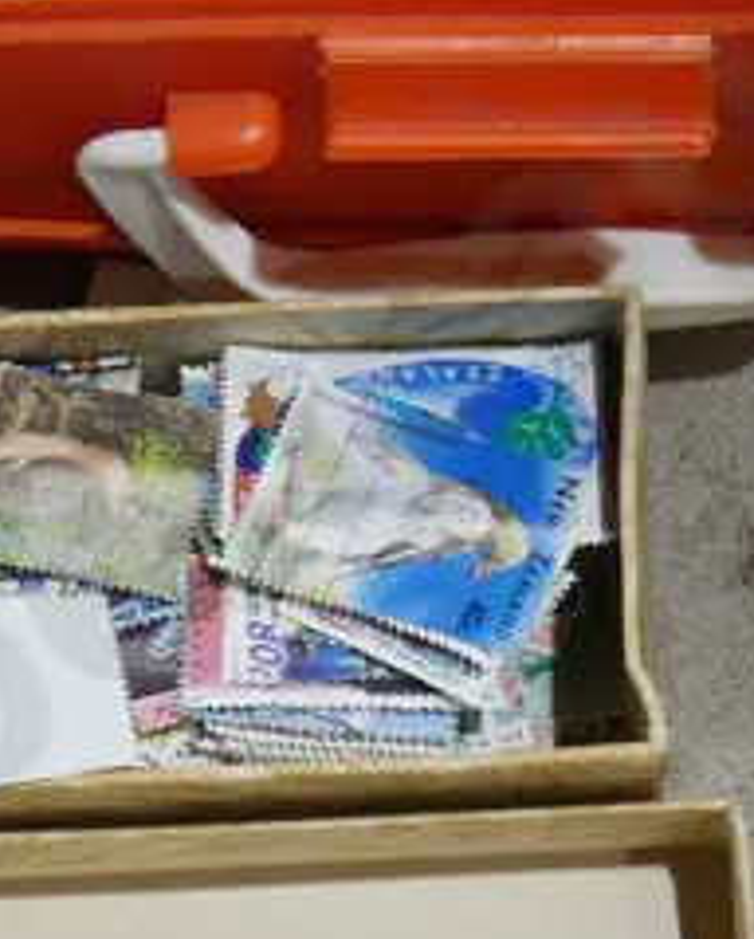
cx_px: 742
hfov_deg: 9.2
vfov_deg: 11.5
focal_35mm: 167
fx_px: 4647
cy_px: 114
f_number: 4.4
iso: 250
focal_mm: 20
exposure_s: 1/60
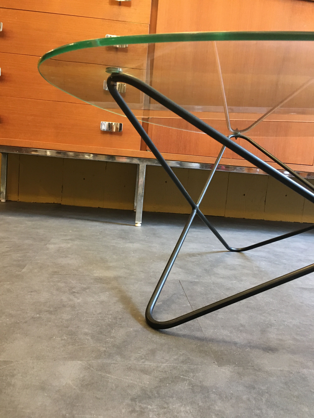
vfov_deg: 61.7
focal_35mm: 29
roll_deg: -5.2
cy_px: 209
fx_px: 351
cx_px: 157
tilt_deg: -6.4
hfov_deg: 48.2
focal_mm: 4.15
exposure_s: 1/25
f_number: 2.2
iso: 200
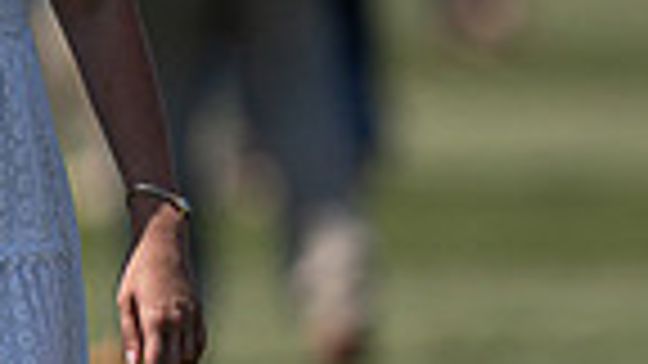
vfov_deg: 0.5
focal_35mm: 2505
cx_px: -783
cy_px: 33
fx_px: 43042
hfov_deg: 0.9
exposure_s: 1/5000
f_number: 2.8
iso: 160
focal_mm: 400
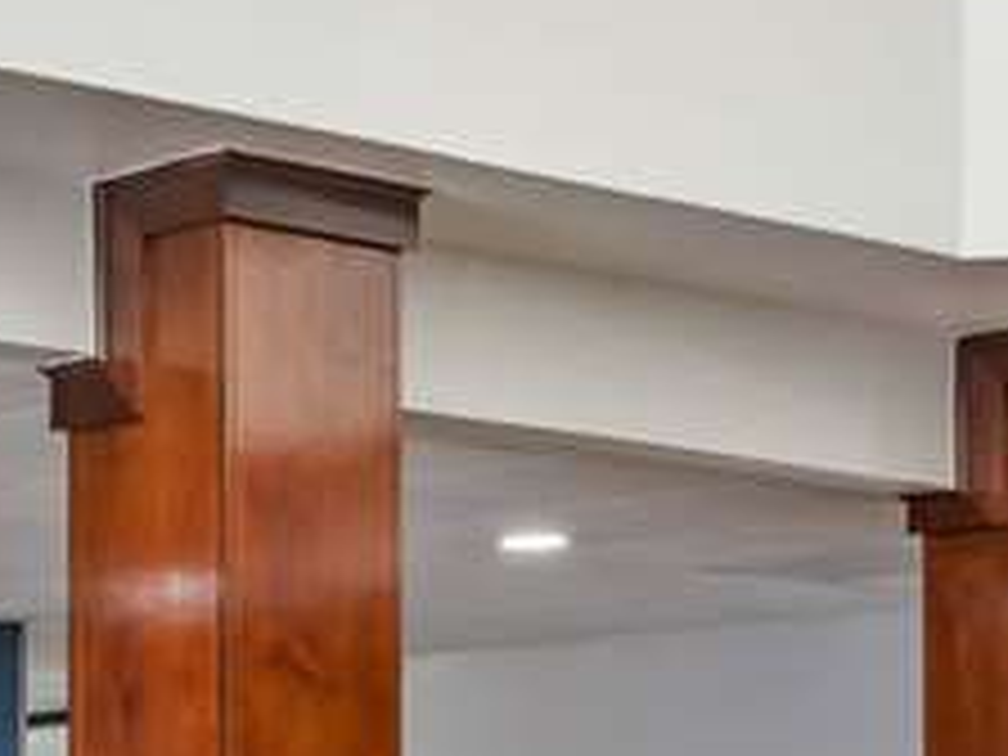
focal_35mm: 116
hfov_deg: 16.5
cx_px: -83
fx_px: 3378
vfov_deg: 12.5
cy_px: 907
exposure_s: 1/4
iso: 200
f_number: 10
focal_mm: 18
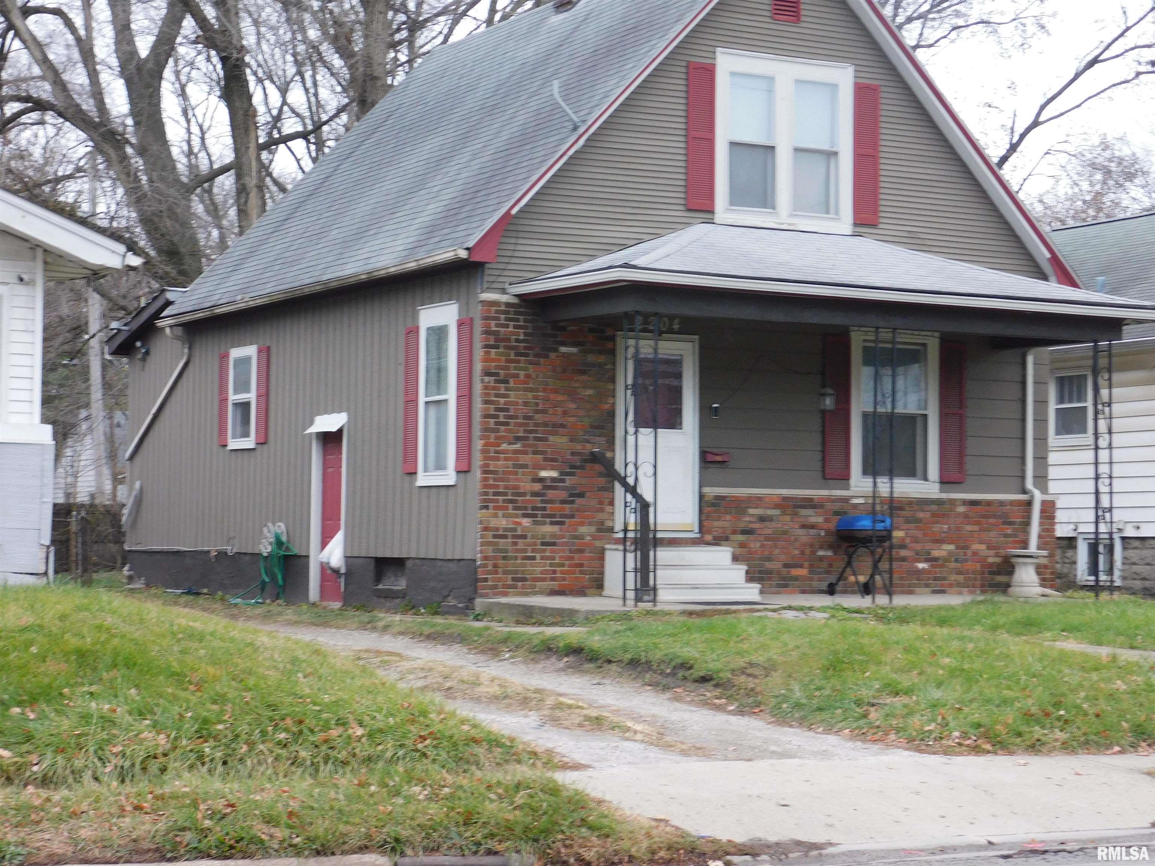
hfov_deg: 27.4
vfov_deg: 20.7
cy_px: 433
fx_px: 2369
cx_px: 578
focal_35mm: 71
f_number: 4.3
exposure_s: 1/30
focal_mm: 12.6
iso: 220
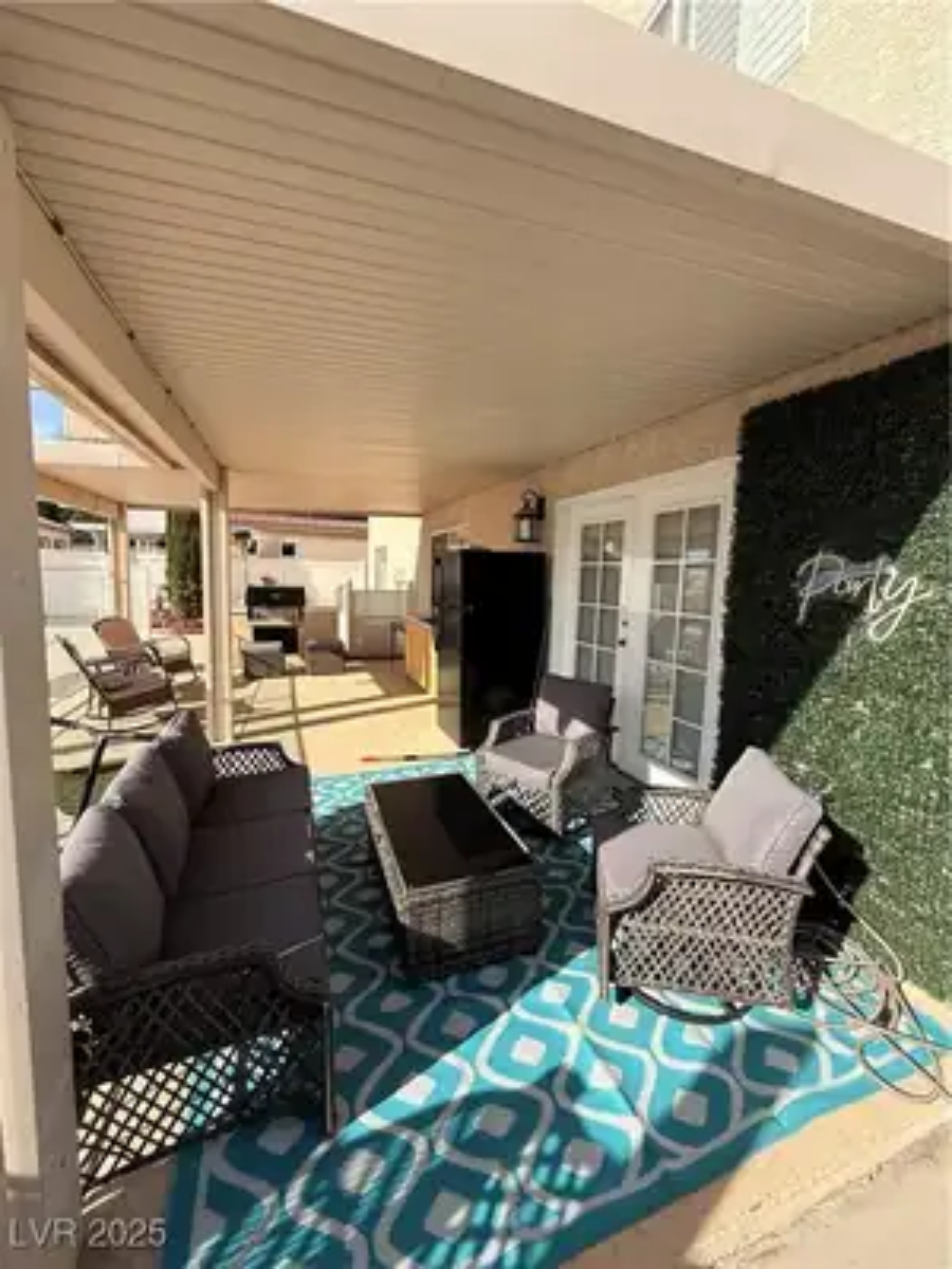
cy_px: 634
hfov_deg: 85.7
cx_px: 476
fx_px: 513
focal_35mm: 14
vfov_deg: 102.1
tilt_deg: -5.6
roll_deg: -2.6
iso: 50
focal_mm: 2.22
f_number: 2.2
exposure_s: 1/1431
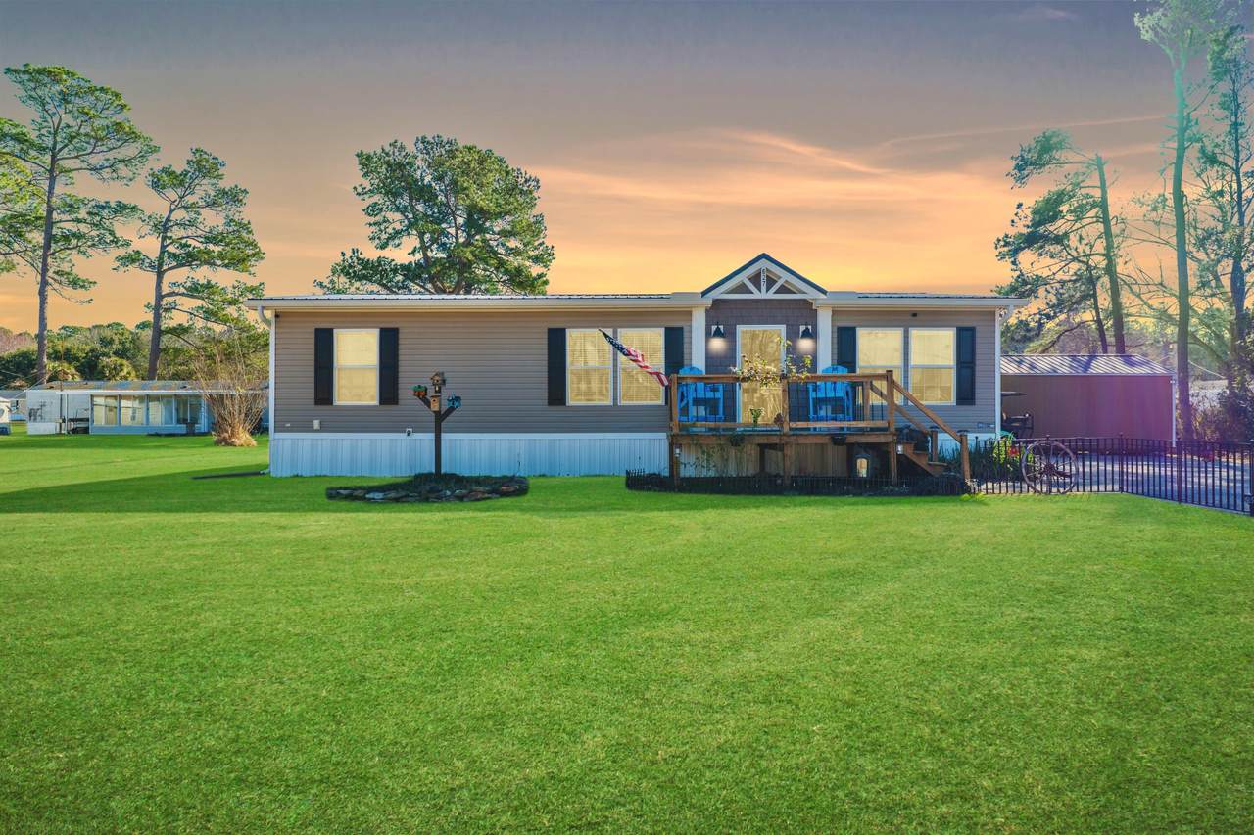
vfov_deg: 67.4
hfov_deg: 90.0
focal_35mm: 18
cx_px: 627
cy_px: 418
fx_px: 627
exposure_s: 1/500
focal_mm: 18
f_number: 8
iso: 400
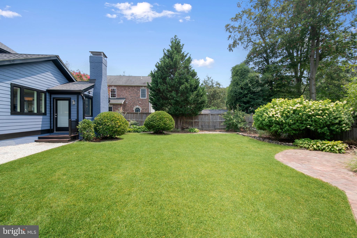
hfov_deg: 100.4
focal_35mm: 15
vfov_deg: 77.3
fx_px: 149
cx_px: 178
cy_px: 119
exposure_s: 1/160
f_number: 8
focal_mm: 10
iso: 200
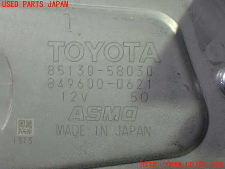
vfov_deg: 23.7
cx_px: 112
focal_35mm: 62
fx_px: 403
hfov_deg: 31.2
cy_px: 84
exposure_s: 1/50
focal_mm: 11.09
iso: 1600
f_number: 3.6
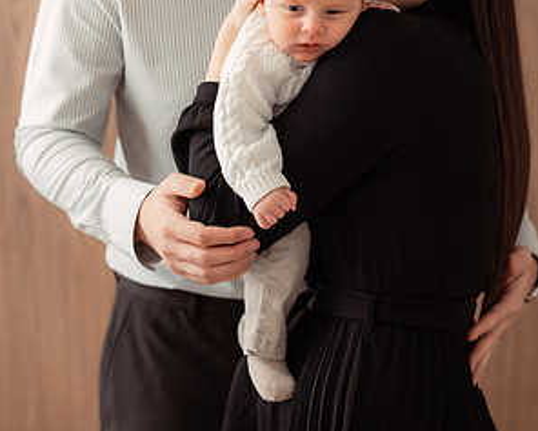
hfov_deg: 15.9
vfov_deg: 12.7
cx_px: 270
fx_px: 1927
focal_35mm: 121
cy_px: 44
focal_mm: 85
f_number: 3.2
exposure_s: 1/160
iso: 2500
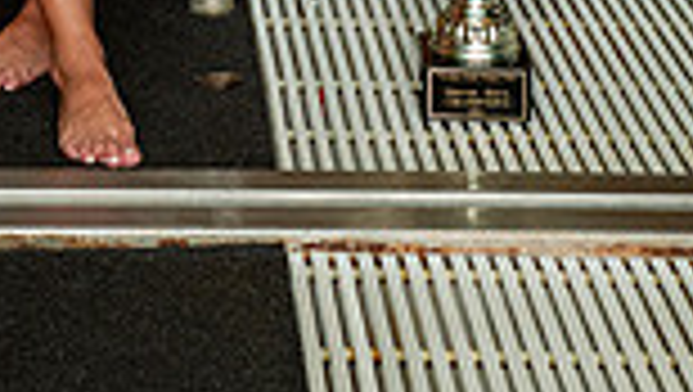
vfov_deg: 7.7
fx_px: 2704
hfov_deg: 14.5
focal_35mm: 147
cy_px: -563
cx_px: 99
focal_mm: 48
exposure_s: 1/200
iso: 800
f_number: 7.1
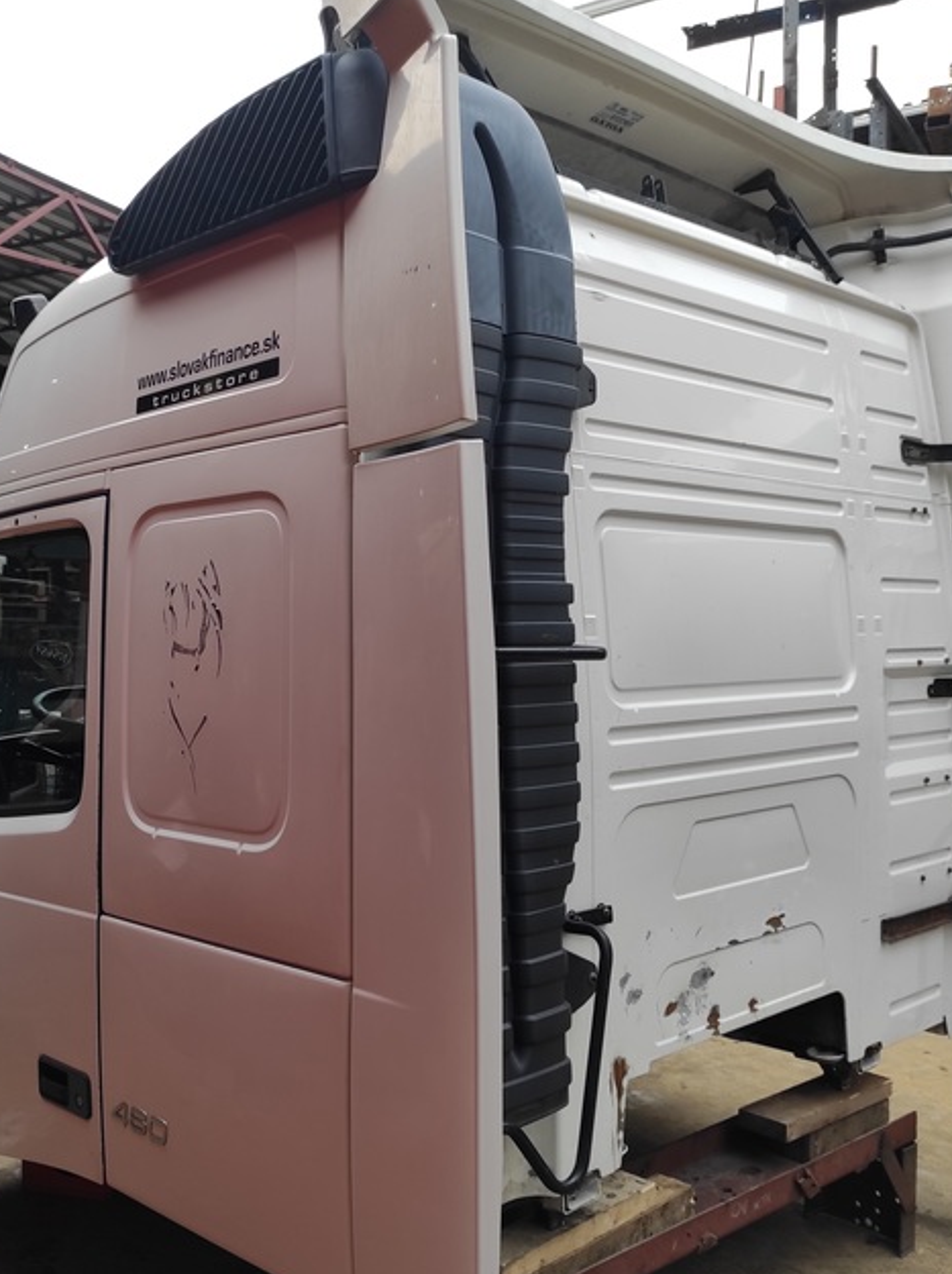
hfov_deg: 39.6
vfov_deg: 51.3
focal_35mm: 36
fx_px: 1323
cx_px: 460
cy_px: 699
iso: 100
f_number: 1.89
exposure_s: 1/103
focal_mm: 5.43
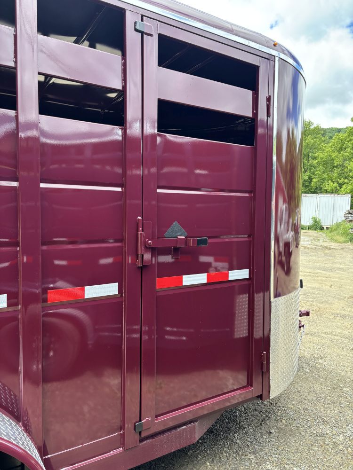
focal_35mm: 26
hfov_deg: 53.1
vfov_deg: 67.3
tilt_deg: -1.3
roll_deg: -1.6
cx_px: 176
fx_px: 354
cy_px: 235
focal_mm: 5.96
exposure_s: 1/327
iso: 50
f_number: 1.6
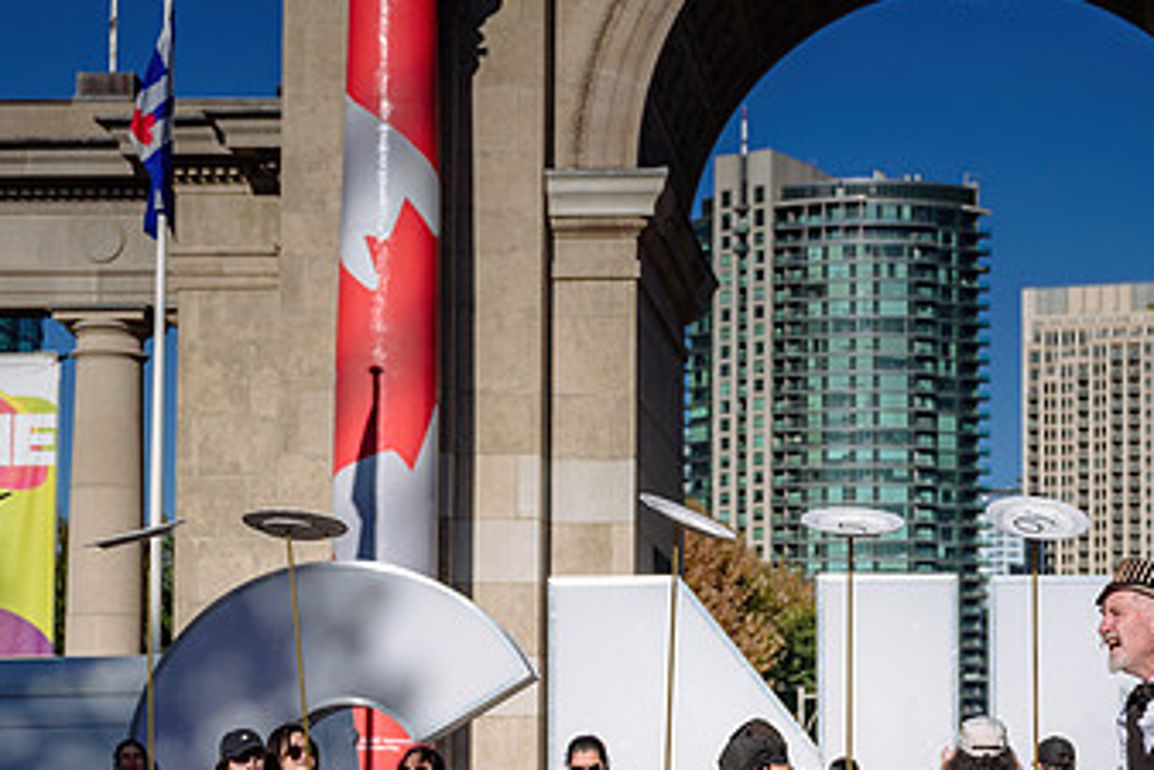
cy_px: 679
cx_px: 842
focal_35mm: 88
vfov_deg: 15.4
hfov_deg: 22.9
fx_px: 2822
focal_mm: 47
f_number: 4
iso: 64
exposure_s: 1/640
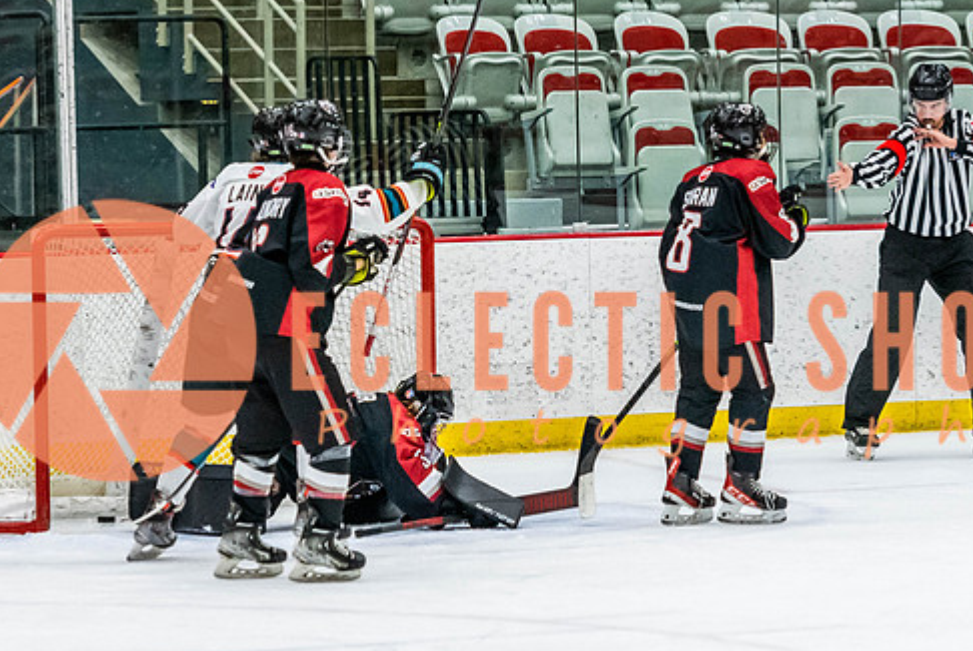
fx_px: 7087
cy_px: 426
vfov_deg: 5.3
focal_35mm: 262
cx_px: 482
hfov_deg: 7.9
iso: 3200
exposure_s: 1/640
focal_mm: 120
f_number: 2.8
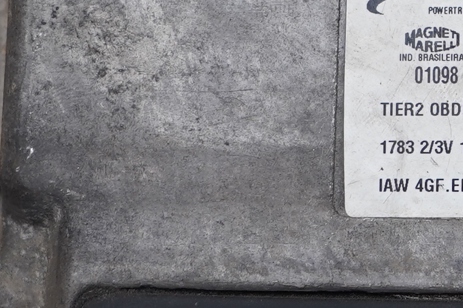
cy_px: 119
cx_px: 668
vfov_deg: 9.4
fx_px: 1876
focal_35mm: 146
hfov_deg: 13.4
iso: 250
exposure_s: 1/60
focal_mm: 25
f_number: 4
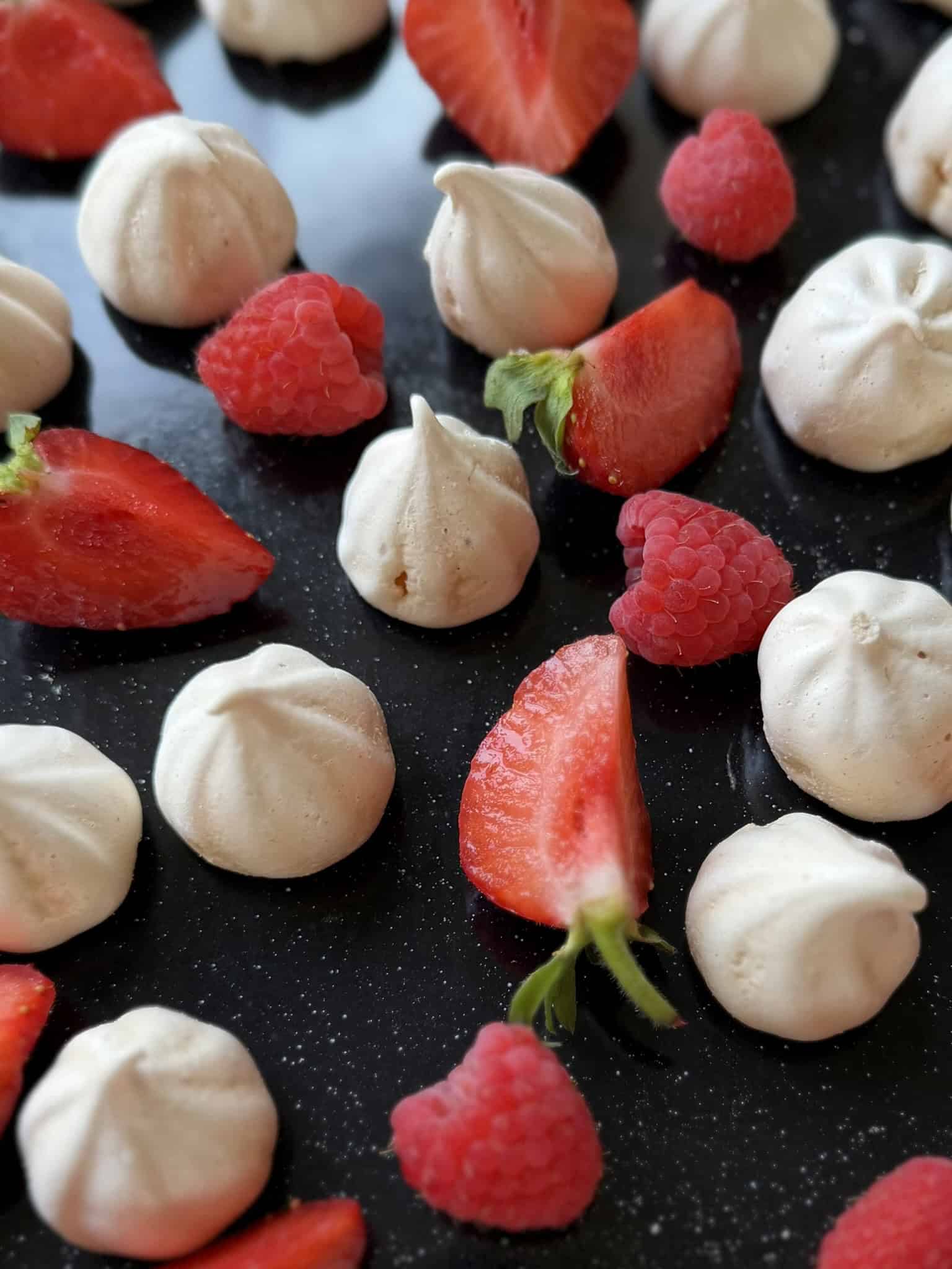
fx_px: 880
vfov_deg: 71.6
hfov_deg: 56.8
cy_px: 634
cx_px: 476
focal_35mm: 24
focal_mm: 6.8
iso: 160
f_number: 1.8
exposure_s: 1/121
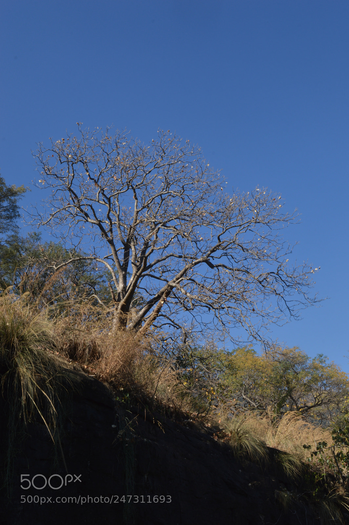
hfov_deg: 29.8
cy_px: 262
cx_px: 174
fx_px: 655
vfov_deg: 43.6
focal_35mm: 45
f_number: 22
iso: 100
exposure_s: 1/50
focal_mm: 30
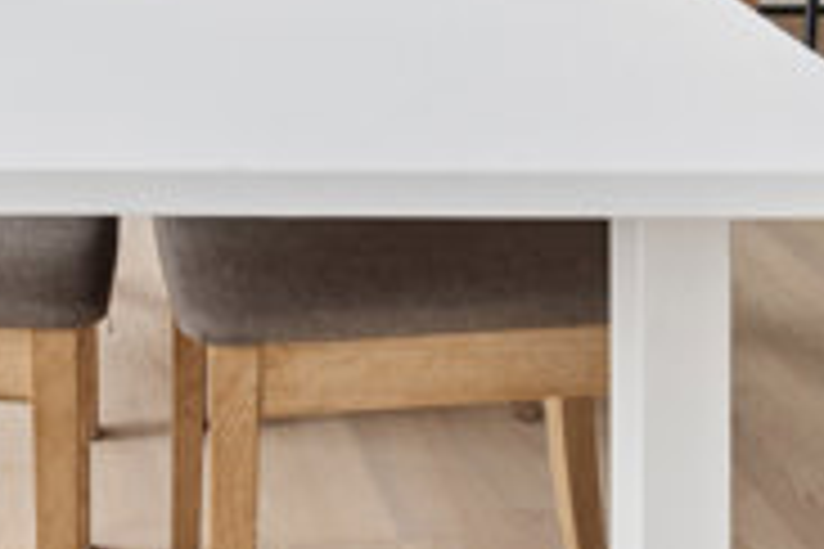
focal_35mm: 70
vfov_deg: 16.5
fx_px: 1602
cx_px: 72
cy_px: -416
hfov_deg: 27.7
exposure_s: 1/20
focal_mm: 16
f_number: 9
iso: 160
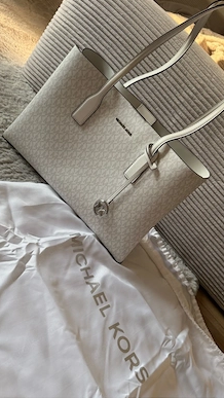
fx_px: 285
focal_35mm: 27
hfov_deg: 42.7
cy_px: 193
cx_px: 135
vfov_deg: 69.8
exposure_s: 1/121
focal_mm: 6.76
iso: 160
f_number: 1.78
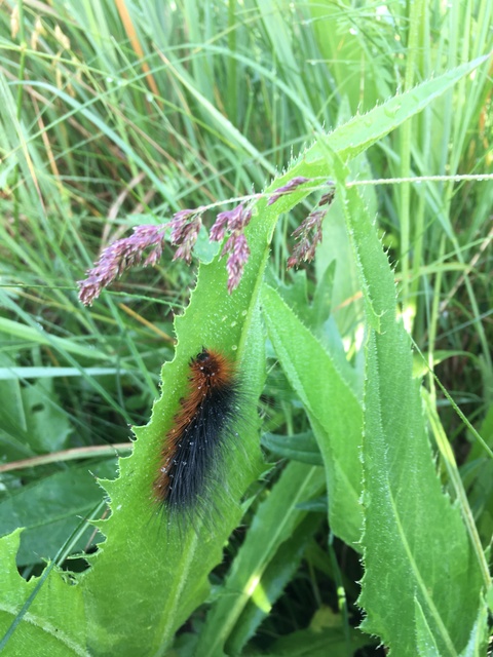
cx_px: 246
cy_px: 328
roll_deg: +4.6
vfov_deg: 61.7
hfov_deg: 48.2
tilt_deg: -33.3
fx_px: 551
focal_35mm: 29
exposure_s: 1/50
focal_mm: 4.15
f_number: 2.2
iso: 32
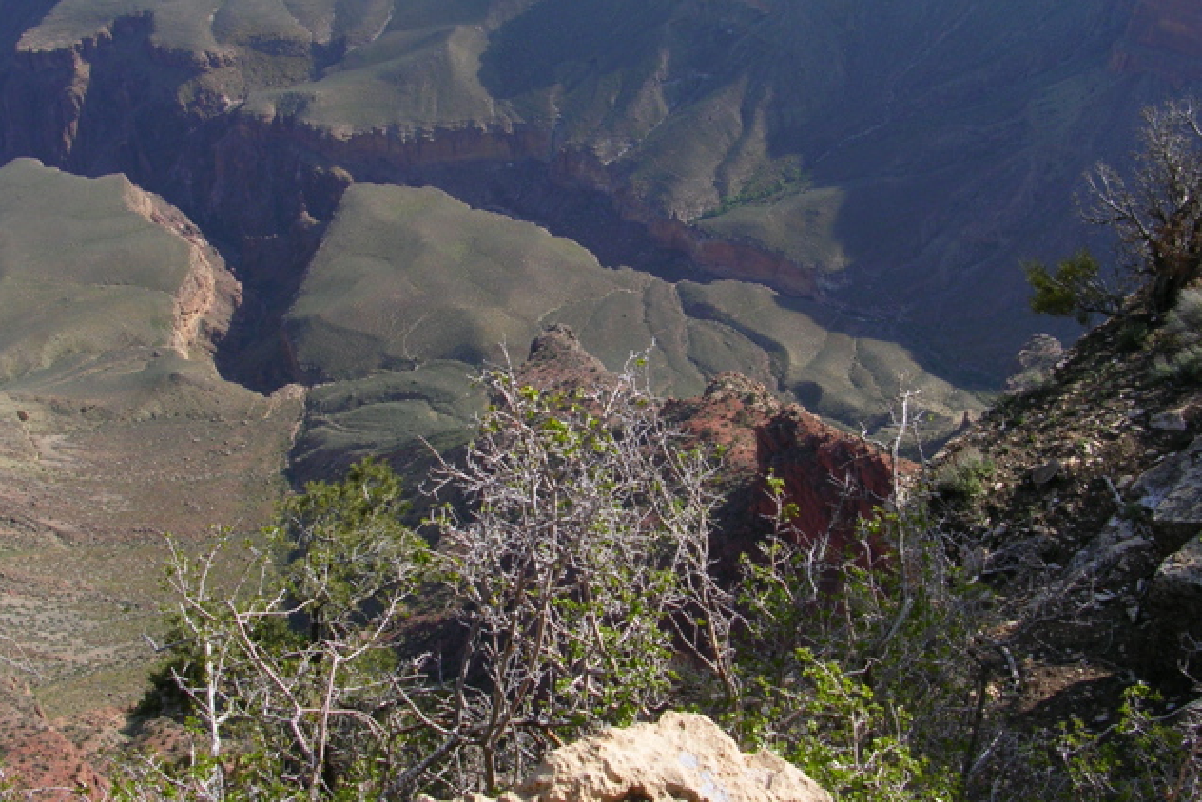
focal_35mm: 40
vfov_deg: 33.4
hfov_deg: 48.4
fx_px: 1336
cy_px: 390
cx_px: 607
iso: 50
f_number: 5.6
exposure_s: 1/242
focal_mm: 5.8
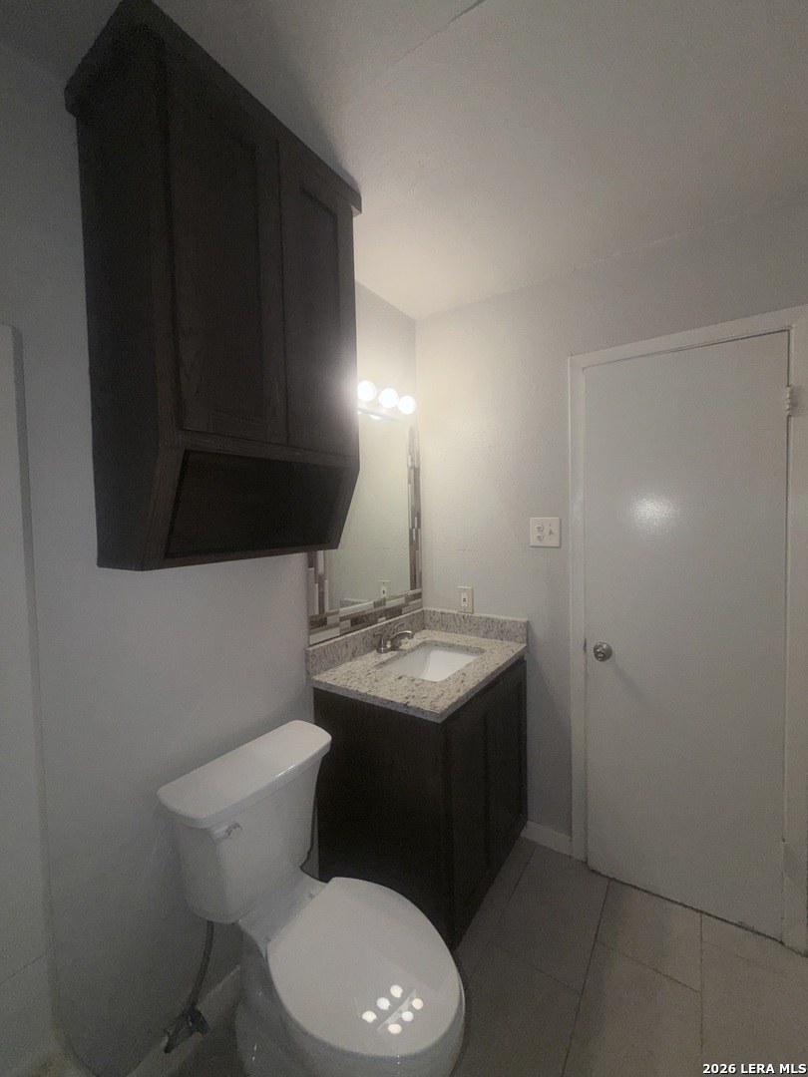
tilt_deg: -3.0
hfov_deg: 85.7
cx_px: 404
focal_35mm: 14
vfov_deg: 102.1
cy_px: 538
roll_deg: +0.8
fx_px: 436
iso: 32
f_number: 2.2
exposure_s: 1/60
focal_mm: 2.22
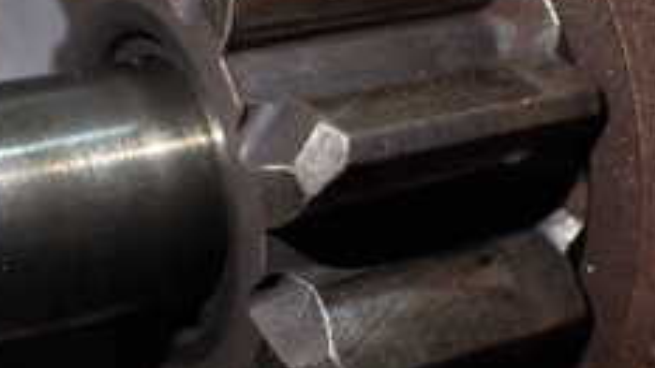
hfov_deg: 25.3
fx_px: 1459
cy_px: 208
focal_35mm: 84
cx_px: 351
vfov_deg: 14.4
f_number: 2.3
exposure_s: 1/125
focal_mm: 5.4
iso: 250
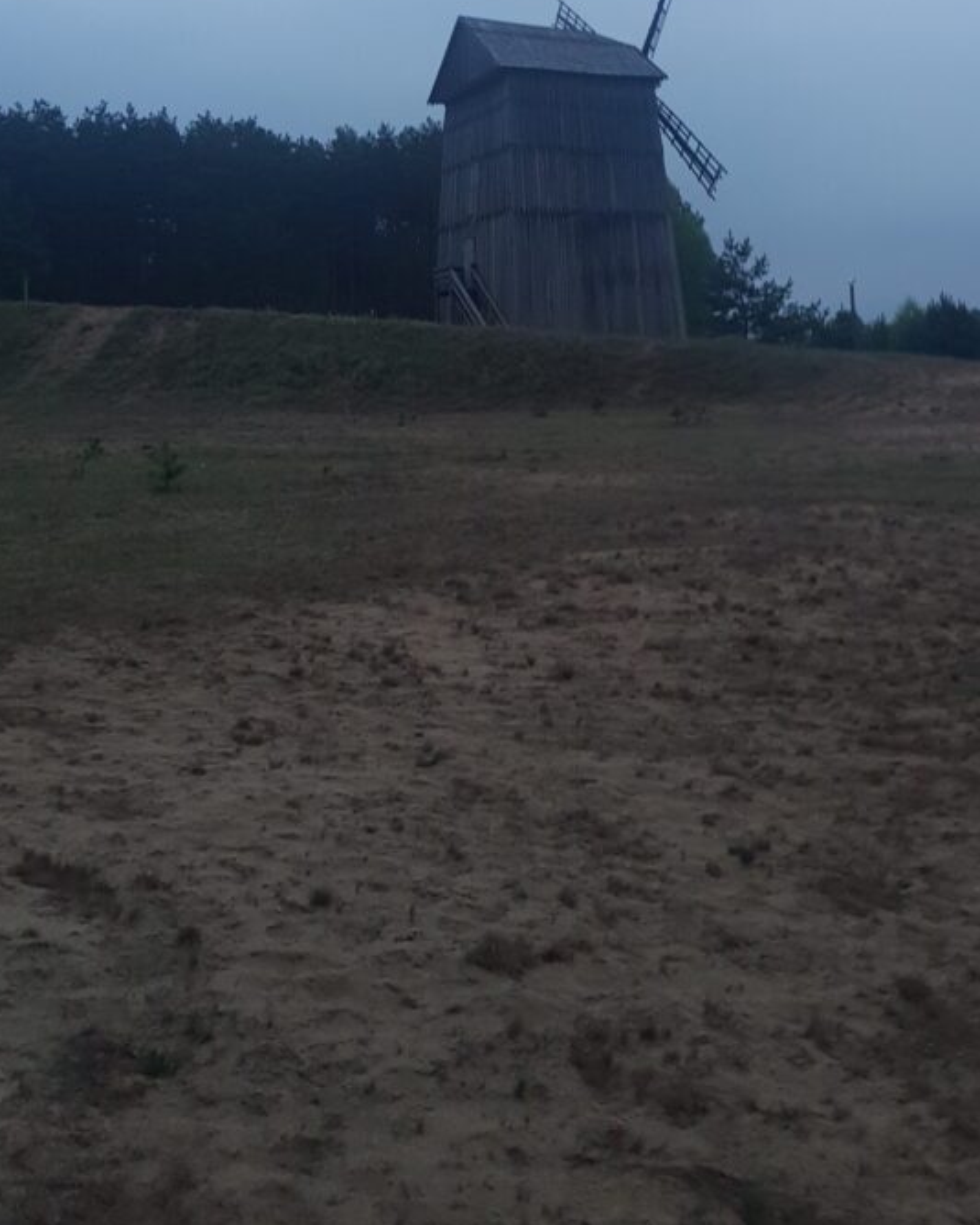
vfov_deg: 42.9
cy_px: 259
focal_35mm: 41
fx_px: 1485
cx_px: 583
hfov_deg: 36.4
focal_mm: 4.2
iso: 250
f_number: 1.7
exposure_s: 1/50
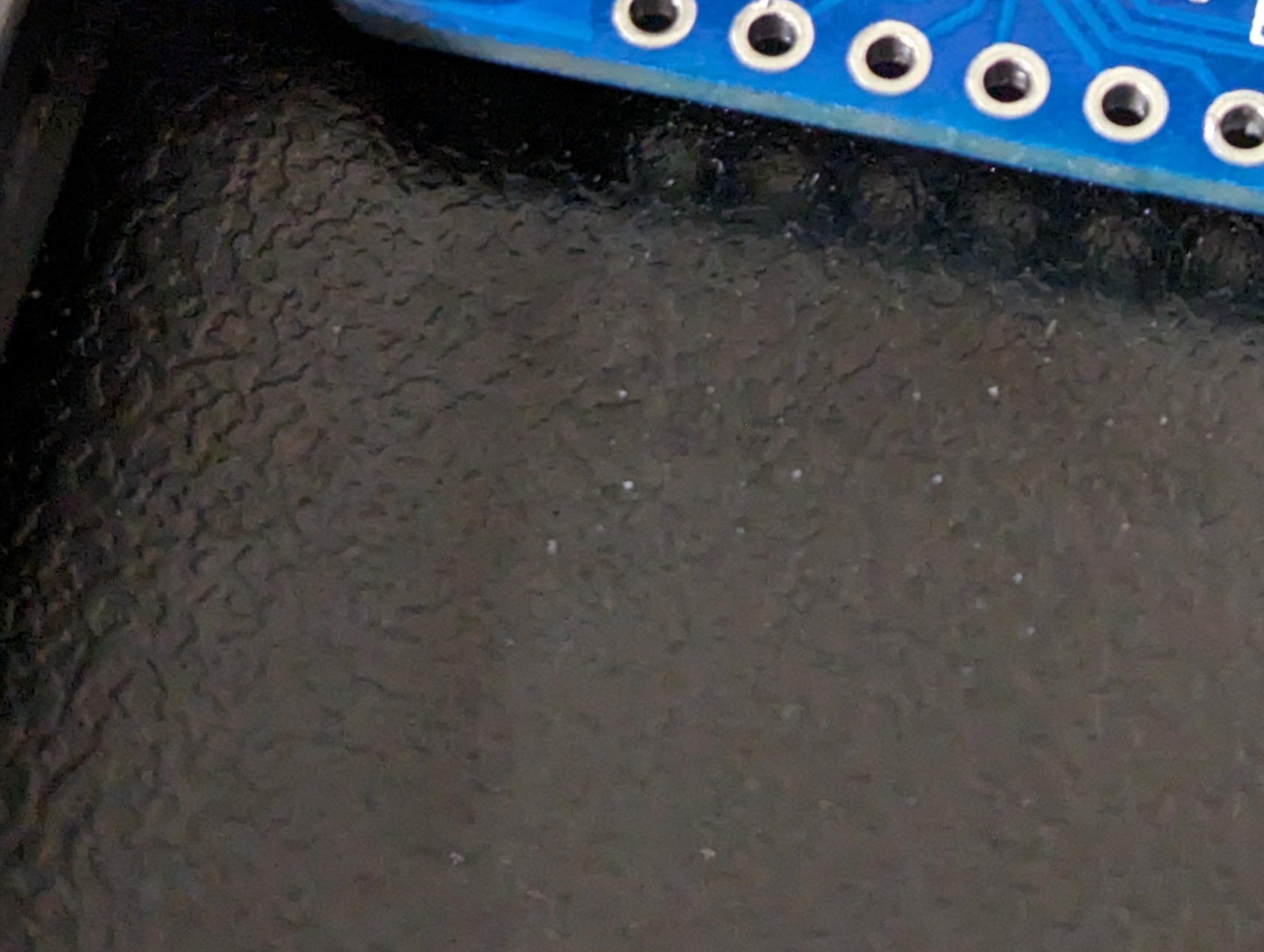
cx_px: 1014
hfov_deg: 17.1
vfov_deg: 12.8
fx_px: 4168
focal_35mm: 114
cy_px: -123
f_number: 1.85
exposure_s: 1/27
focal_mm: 6.81
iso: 1151
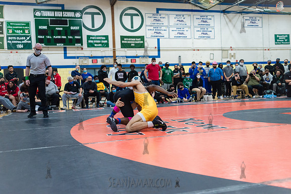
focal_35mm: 35
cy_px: 97
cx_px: 146
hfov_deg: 54.4
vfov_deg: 37.9
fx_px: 283
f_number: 3.5
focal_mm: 35
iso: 4000
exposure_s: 1/400
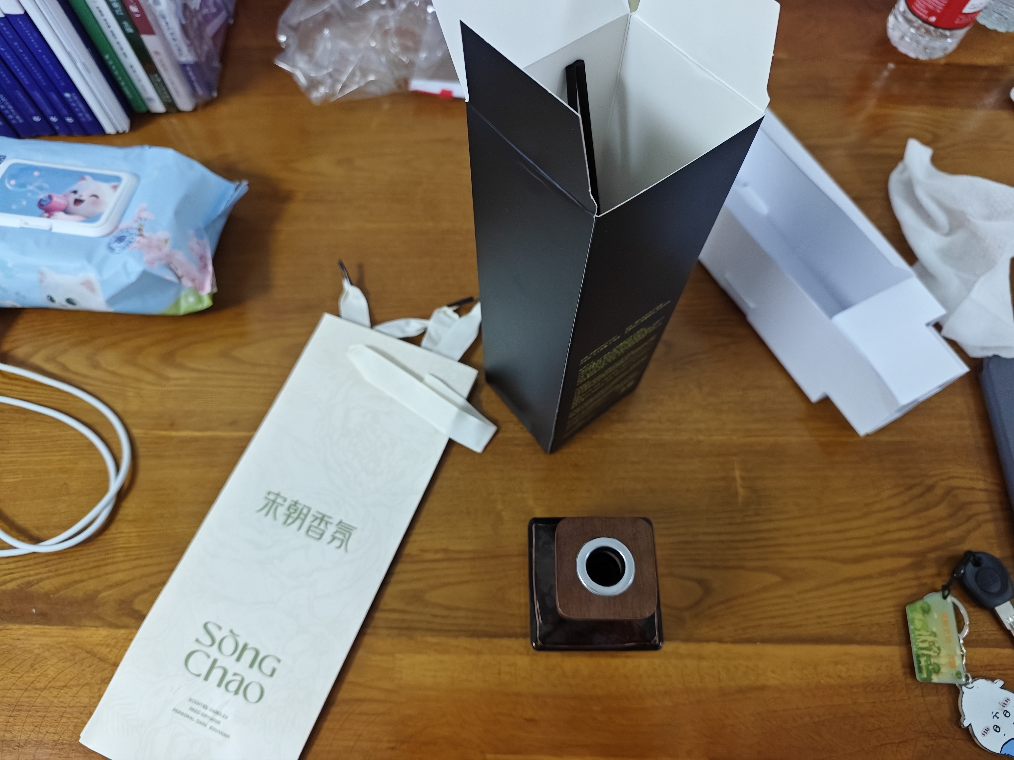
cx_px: 507
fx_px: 674
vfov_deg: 58.9
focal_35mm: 23
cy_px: 380
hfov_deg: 73.9
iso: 4455
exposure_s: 1/340
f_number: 1.68
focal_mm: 6.45
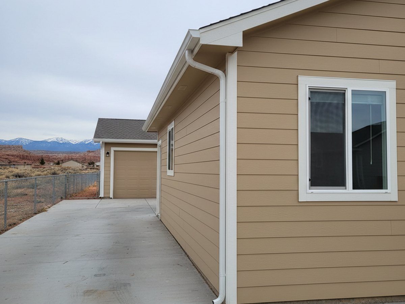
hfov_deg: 67.3
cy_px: 152
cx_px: 202
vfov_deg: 53.1
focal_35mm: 26
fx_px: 304
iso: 550
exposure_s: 1/85
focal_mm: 5.7
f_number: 1.6
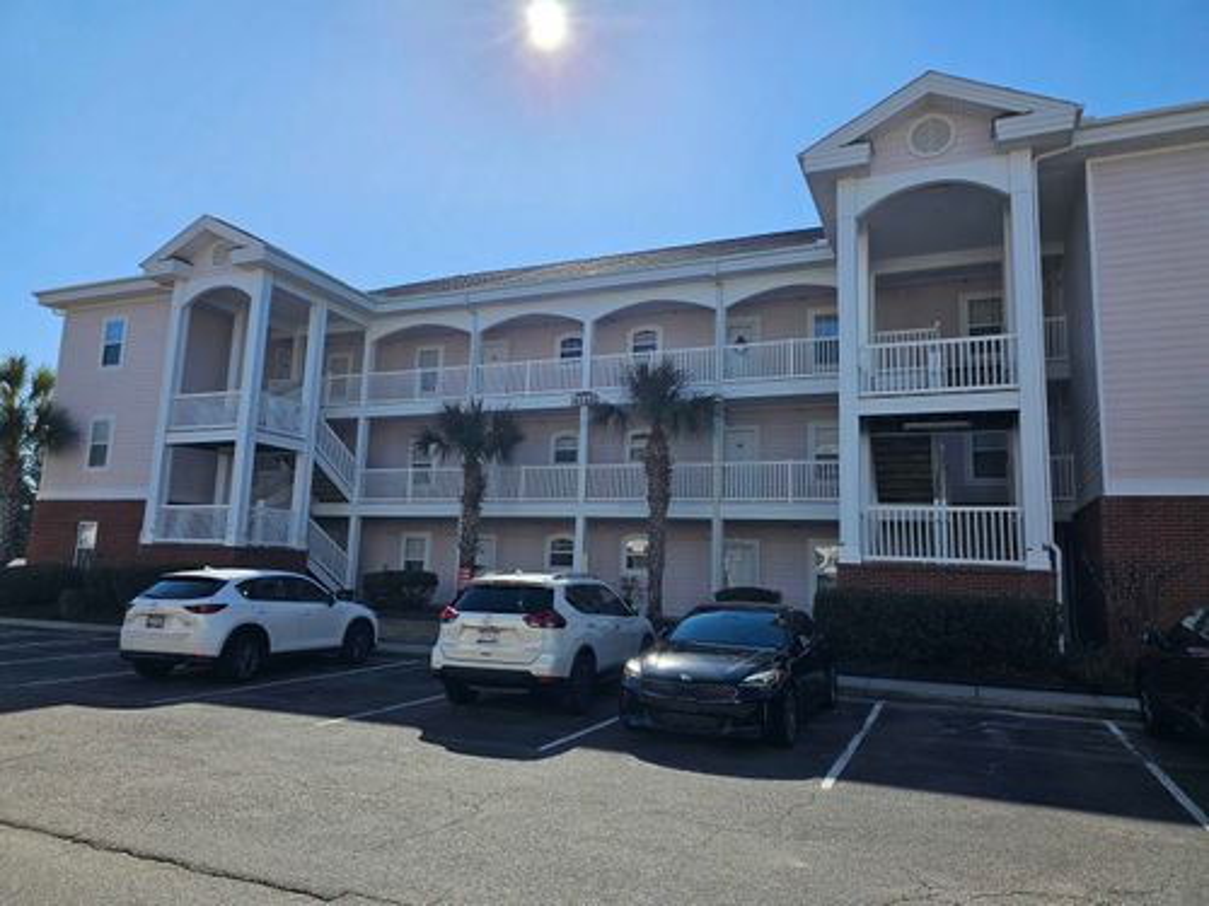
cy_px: 453
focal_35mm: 23
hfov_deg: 73.9
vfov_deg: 58.9
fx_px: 803
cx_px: 604
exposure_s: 1/841
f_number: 1.7
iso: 10
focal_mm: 6.3
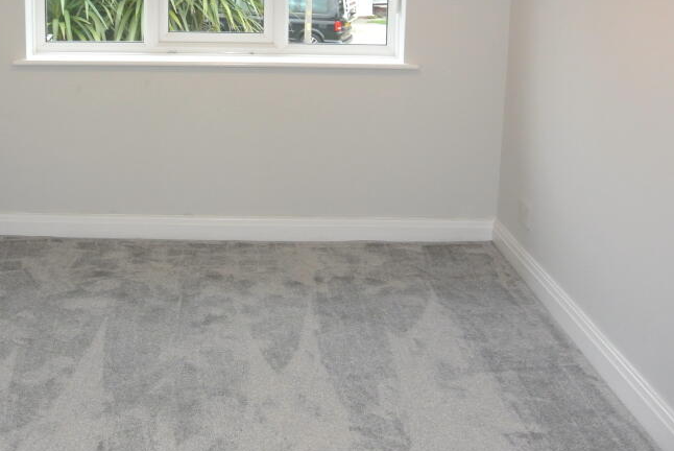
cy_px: 121
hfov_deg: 42.2
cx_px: 234
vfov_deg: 28.9
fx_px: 862
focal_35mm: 46
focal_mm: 11
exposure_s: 1/60
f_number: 3.5
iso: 1100
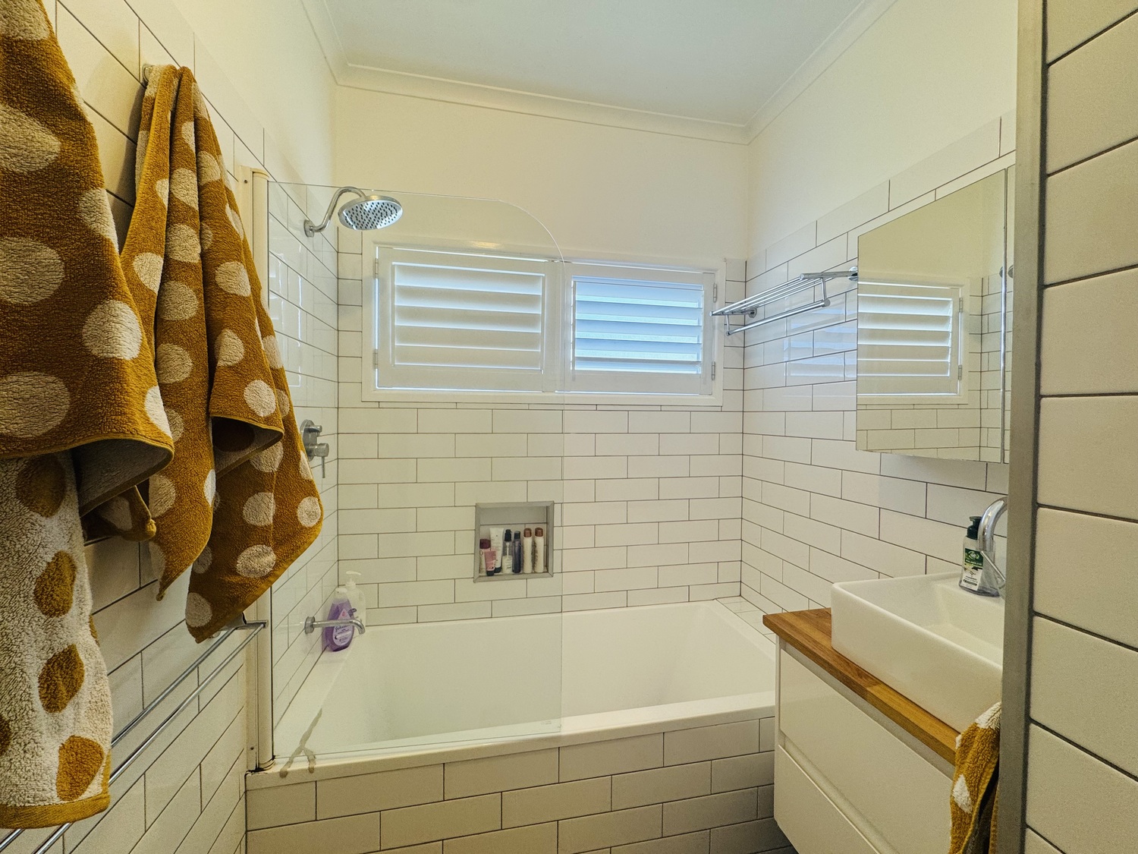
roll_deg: -0.2
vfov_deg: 85.7
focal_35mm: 14
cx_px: 569
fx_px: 460
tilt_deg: -1.2
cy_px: 427
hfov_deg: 102.1
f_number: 2.2
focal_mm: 2.22
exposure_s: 1/100
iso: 100
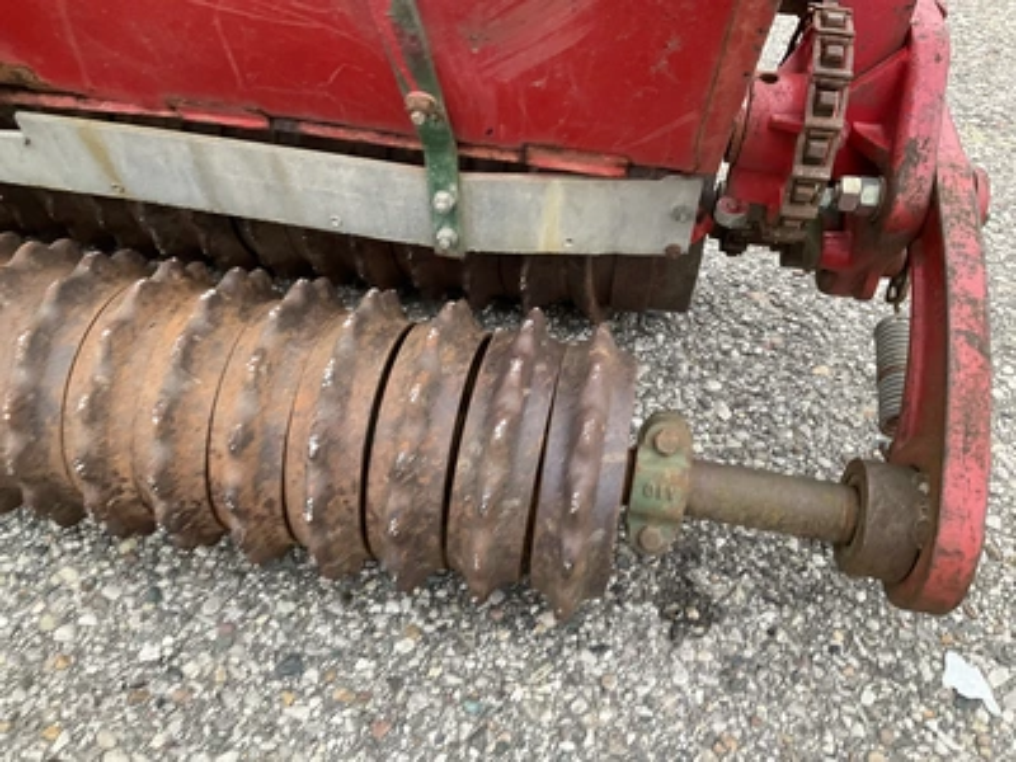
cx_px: 508
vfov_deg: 48.2
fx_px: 851
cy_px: 381
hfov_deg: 61.7
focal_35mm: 29
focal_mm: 3
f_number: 1.8
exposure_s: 1/66
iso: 64
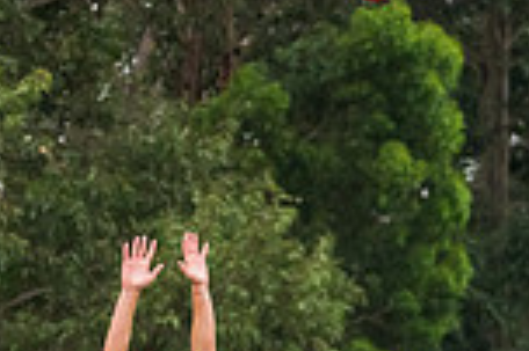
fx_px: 11361
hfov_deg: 2.7
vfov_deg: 1.8
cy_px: 645
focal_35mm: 774
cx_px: 1039
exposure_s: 1/1250
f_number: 5.6
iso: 1000
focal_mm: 150
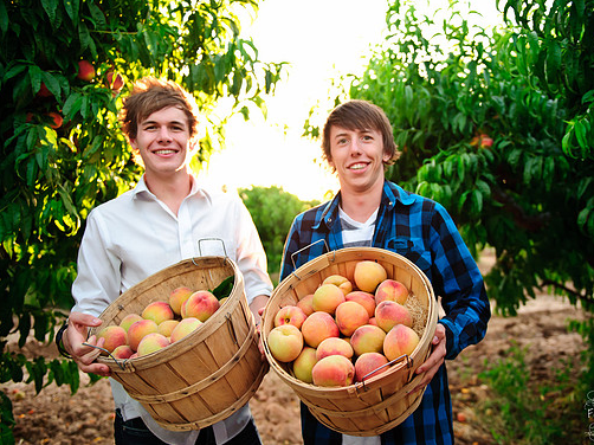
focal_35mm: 30
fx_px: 515
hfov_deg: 59.8
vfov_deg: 46.8
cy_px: 222
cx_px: 329
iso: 200
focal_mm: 27
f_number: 2.8
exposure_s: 1/160
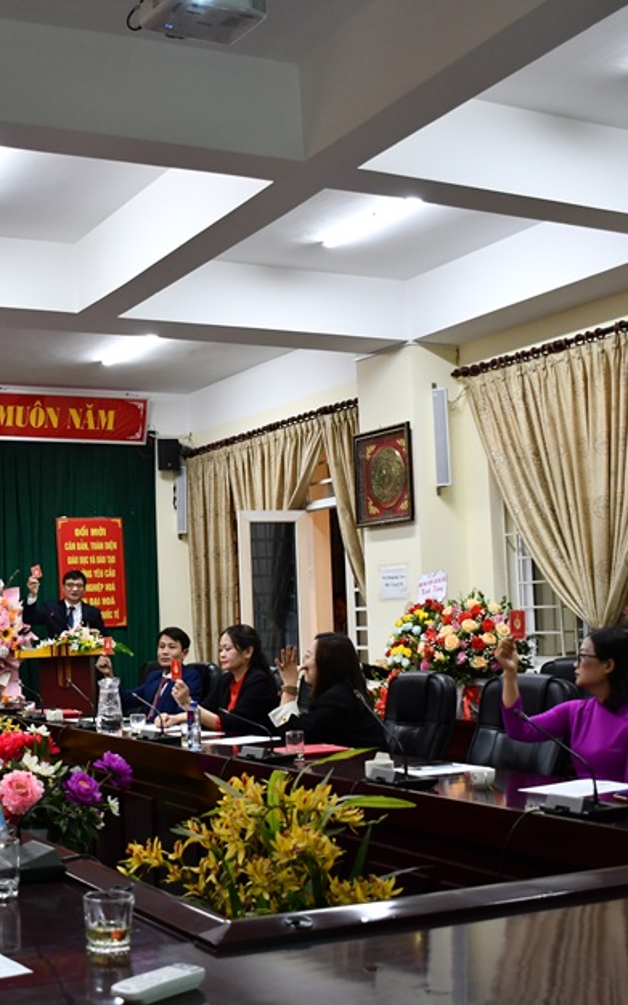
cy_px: 497
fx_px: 1204
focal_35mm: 44
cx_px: 117
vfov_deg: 45.3
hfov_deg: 28.5
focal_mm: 18
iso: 900
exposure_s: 1/125
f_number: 3.5
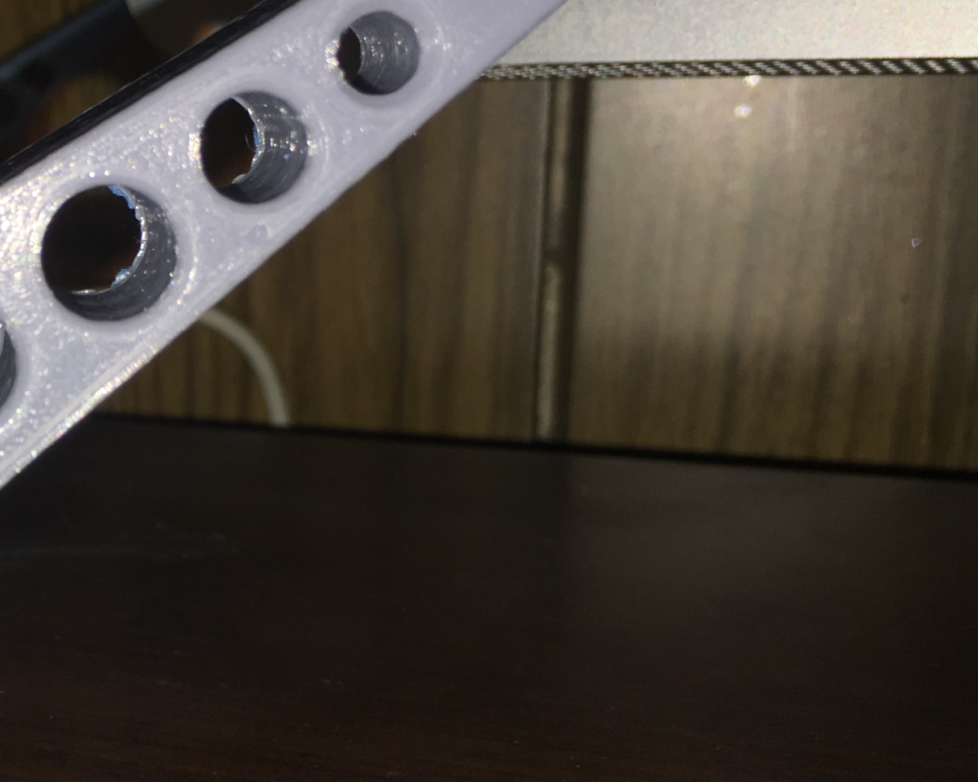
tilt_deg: -10.4
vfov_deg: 23.1
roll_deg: +0.1
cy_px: 442
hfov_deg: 26.7
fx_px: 1910
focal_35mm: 66
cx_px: -62
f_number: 2.2
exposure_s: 1/99
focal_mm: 4.15
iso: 25
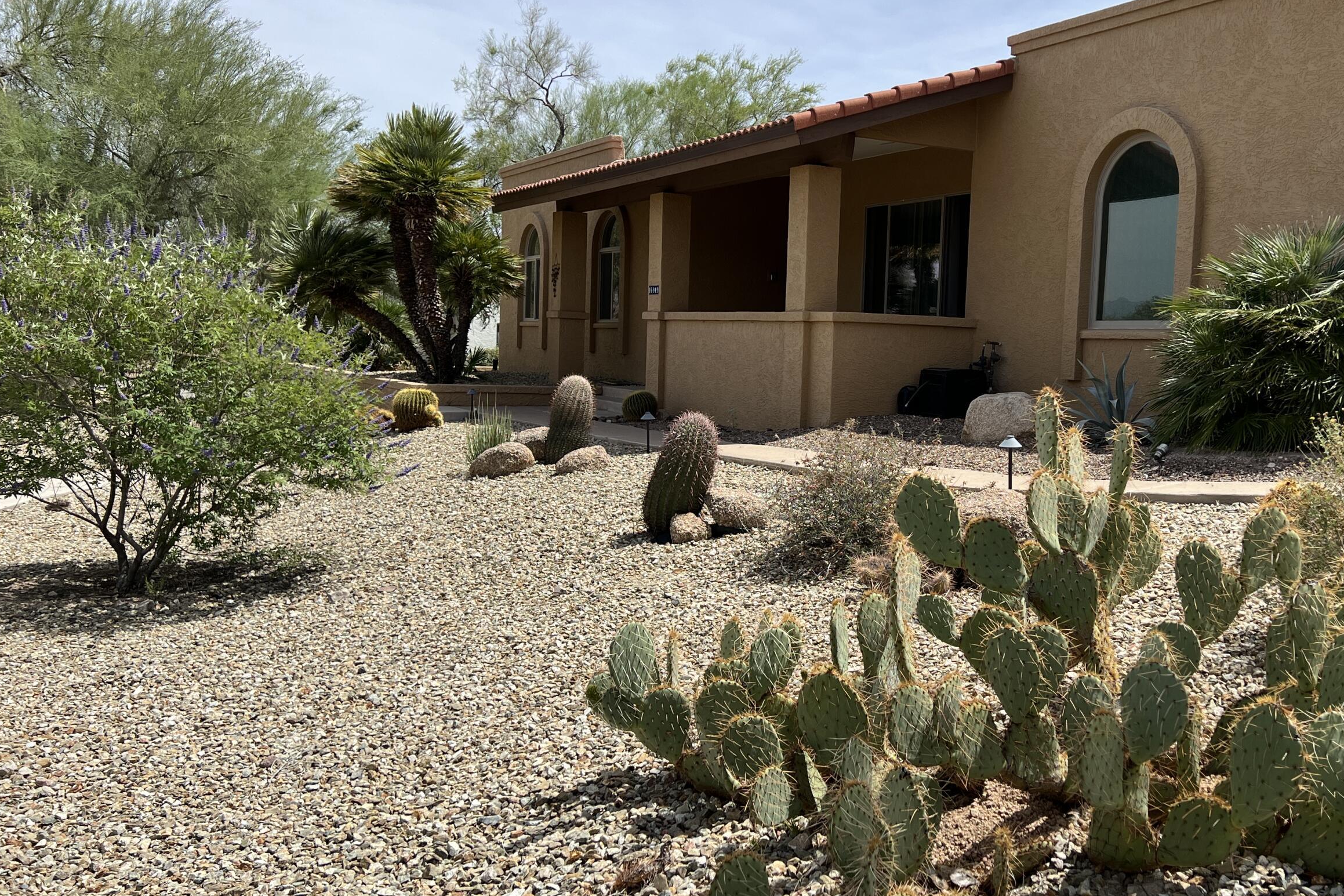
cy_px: 409
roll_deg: -2.2
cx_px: 833
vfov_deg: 37.8
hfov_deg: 53.9
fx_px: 1306
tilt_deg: -4.0
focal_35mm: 35
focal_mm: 5.7
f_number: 1.5
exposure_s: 1/4115
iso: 50
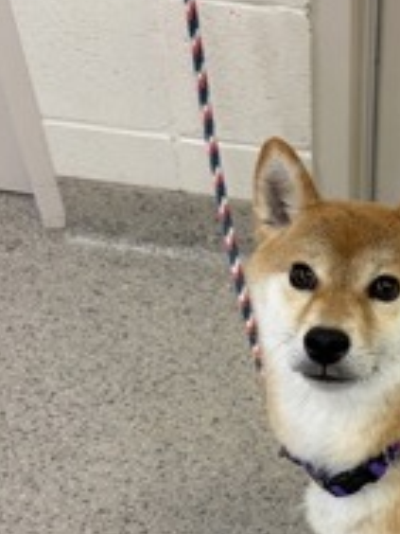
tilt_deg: -47.8
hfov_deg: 23.9
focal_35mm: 58
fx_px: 894
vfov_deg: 32.5
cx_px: 418
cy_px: 415
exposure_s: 1/60
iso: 80
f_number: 1.6
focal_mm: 5.96
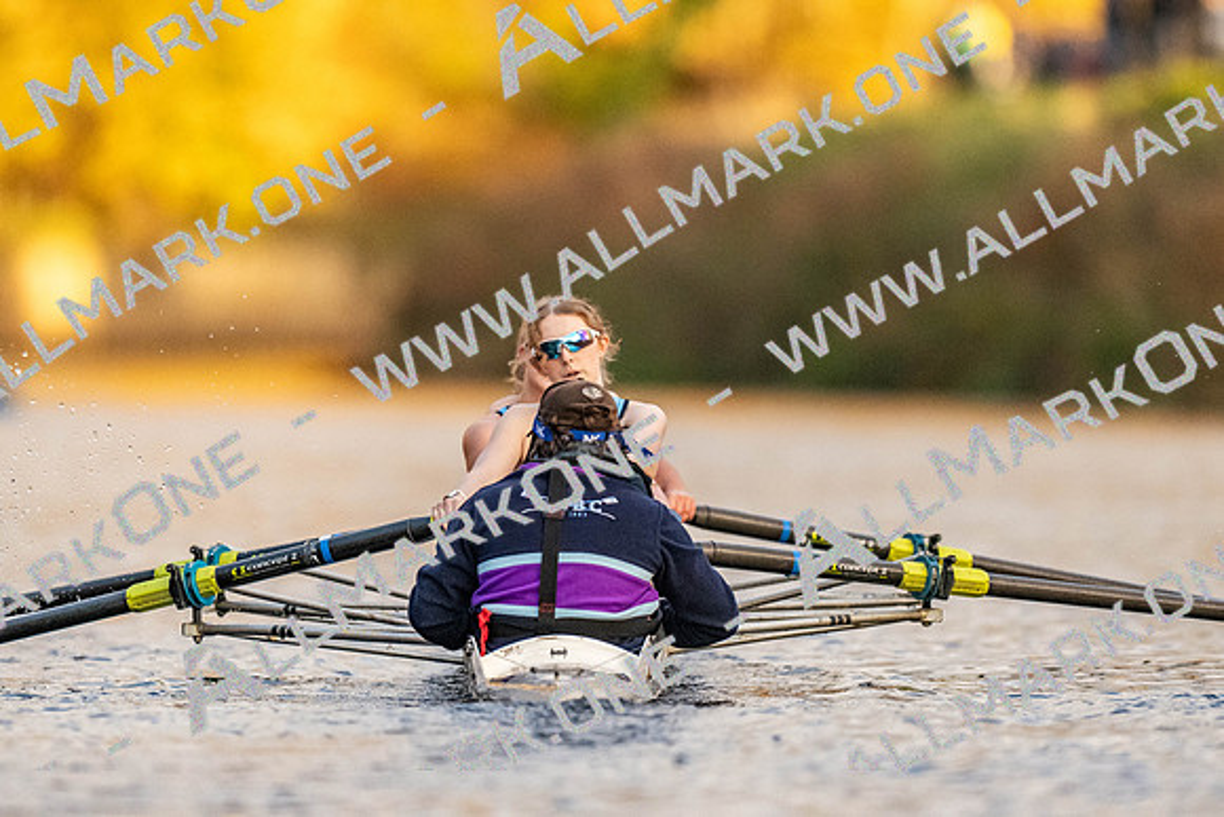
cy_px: 408
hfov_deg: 2.3
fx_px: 30621
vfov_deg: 1.5
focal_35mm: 900
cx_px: 612
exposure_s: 1/2500
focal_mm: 600
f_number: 4
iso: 4000
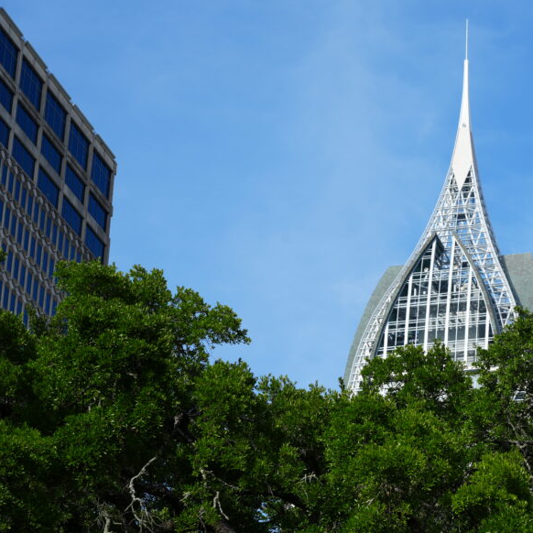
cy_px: 290
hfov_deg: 12.2
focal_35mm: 142
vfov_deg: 12.3
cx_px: 463
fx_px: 2474
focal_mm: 95
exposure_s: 1/200
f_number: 9
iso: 100
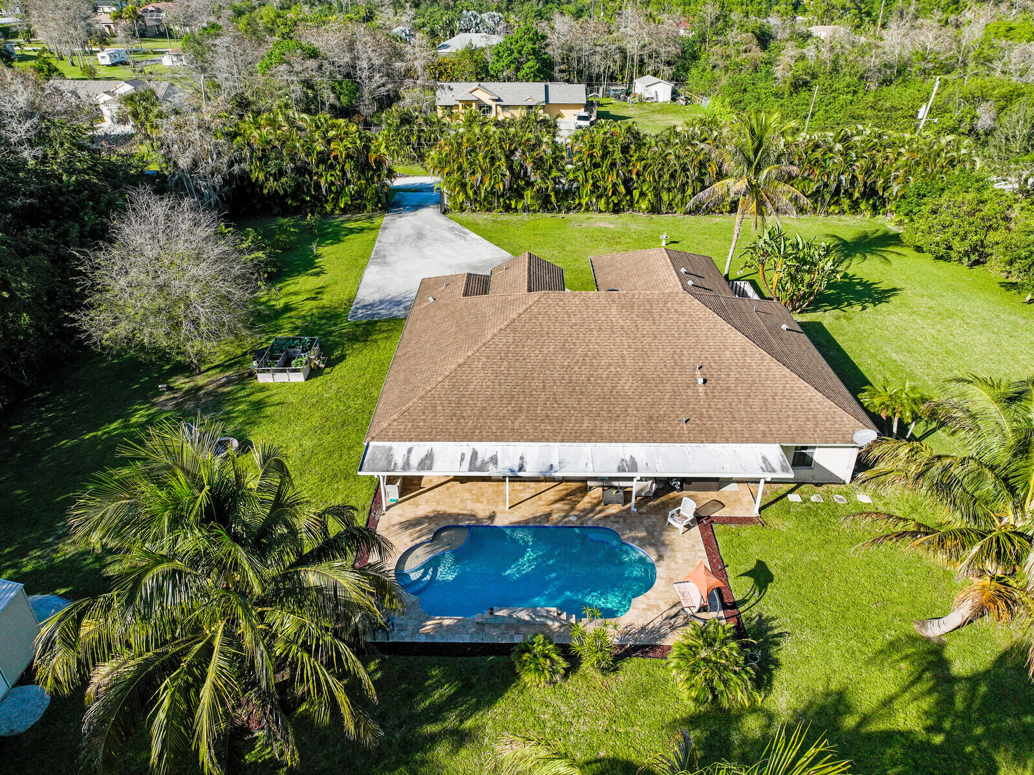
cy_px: 388
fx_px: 717
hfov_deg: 71.6
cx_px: 517
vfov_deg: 56.8
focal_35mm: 24
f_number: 2.8
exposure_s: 1/2500
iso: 110
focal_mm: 12.29
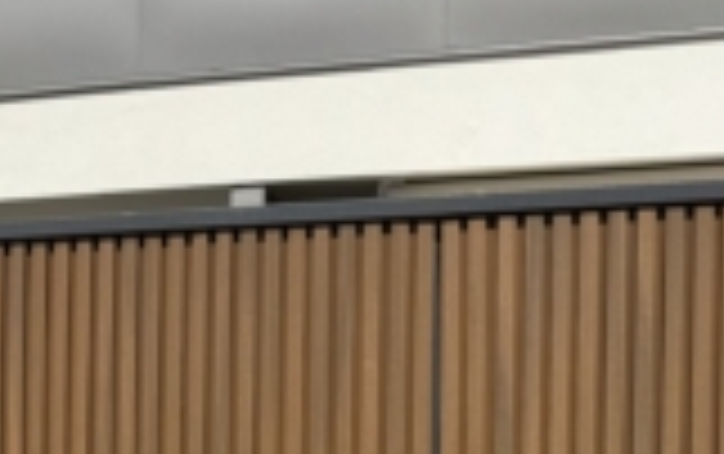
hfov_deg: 18.7
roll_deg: +0.2
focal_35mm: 92
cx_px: -486
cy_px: 521
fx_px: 1817
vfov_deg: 13.9
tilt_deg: -1.9
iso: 80
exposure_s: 1/7937
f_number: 1.78
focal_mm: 6.76
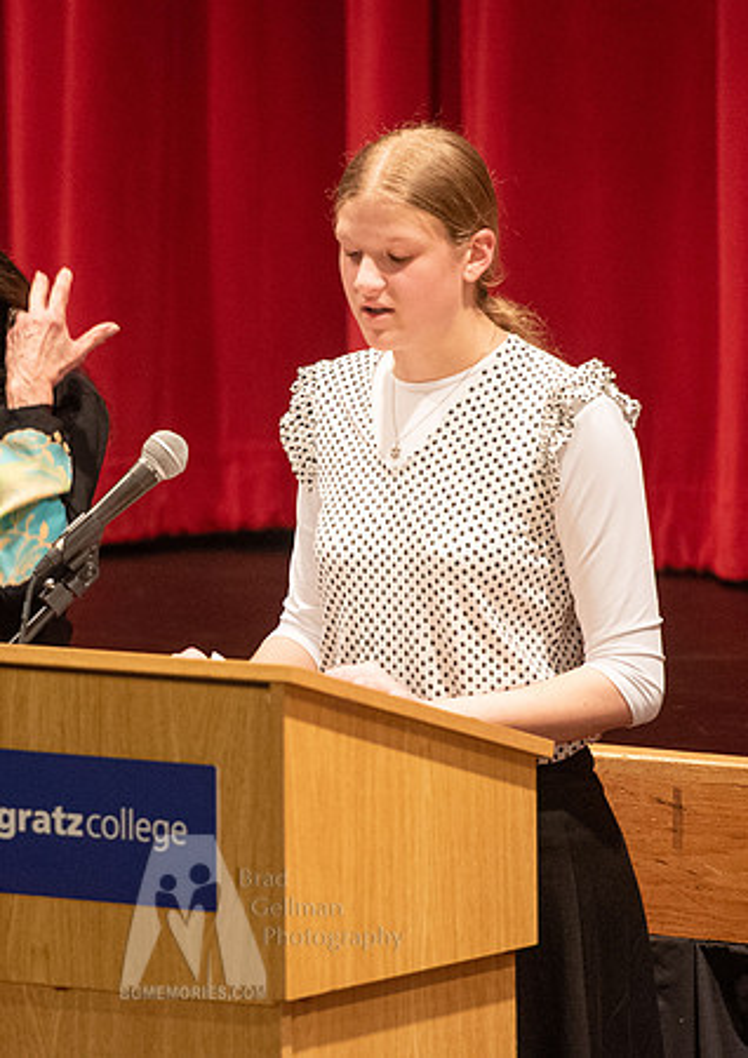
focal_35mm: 399
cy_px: 472
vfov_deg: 5.1
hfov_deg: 3.6
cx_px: 180
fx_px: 11946
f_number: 2.8
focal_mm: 200
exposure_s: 1/80
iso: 2500
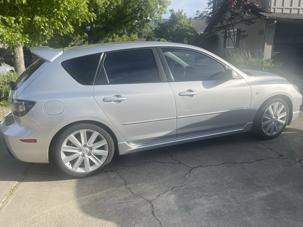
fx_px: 228
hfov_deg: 67.3
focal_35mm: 26
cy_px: 114
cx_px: 152
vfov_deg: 53.1
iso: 32
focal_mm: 5.1
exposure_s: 1/2597
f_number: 1.6
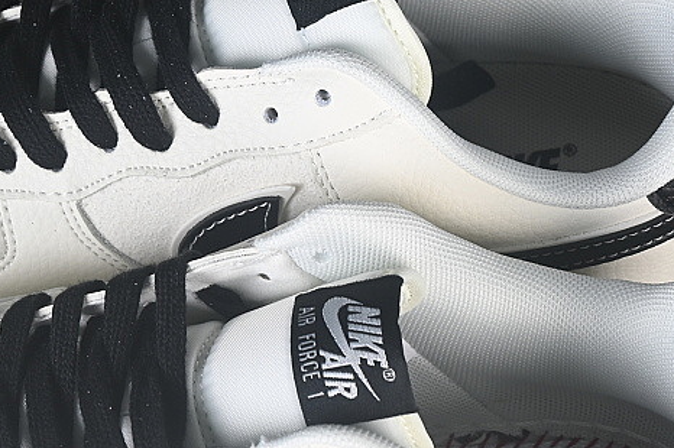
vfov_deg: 7.9
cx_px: 179
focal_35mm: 174
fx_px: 3255
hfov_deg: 11.8
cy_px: 311
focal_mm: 50
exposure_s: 1/80
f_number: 7.1
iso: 160
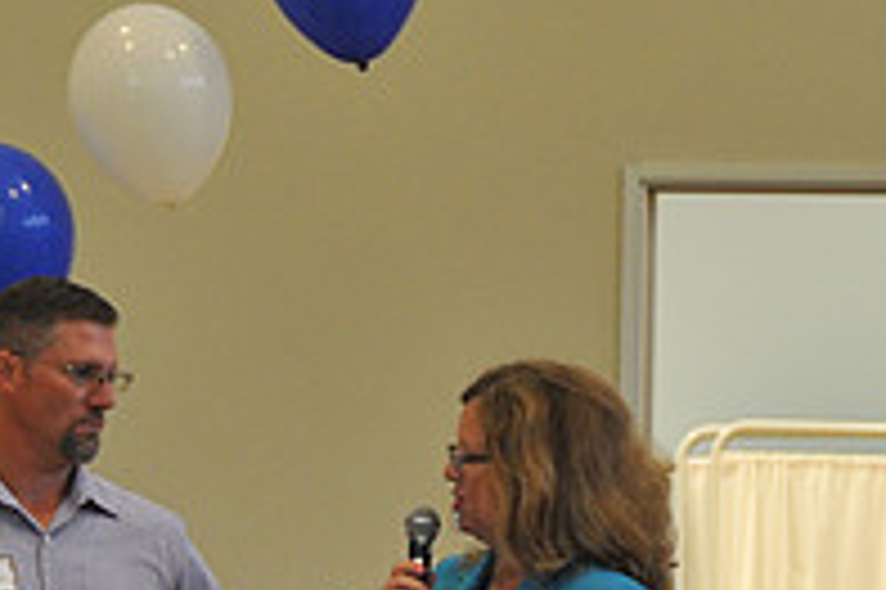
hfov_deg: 5.8
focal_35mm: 354
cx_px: 436
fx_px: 8705
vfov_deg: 3.9
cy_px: 507
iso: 1600
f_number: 5.6
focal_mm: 120
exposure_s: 1/100
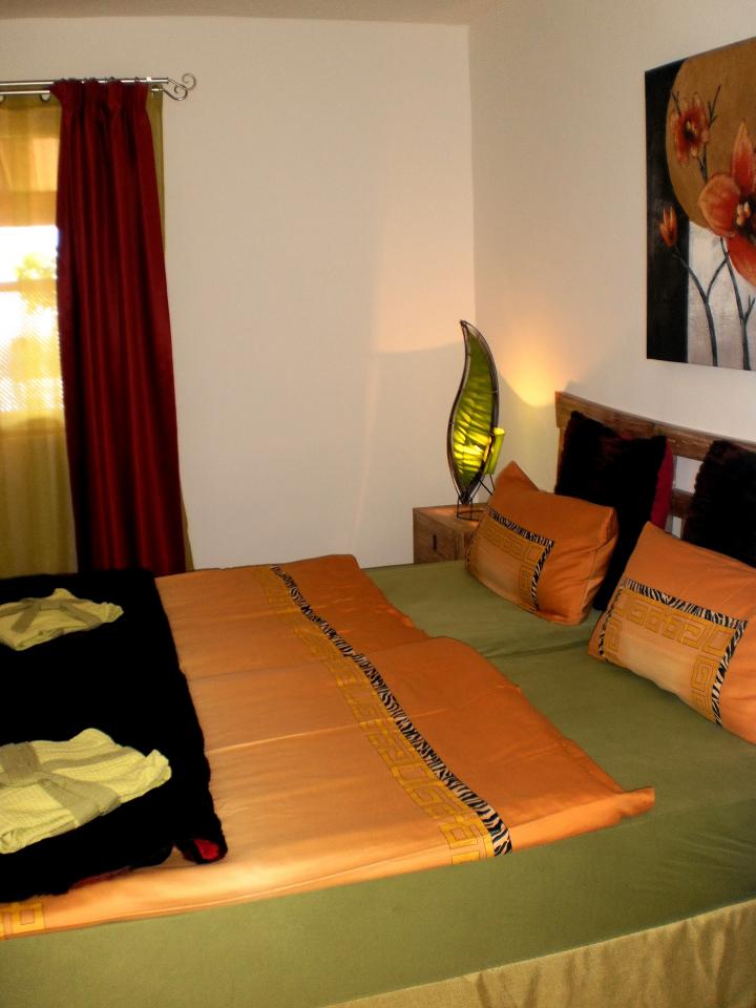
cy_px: 504
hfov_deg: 39.7
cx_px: 378
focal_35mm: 36
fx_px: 1048
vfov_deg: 51.4
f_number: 3.1
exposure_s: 1/30
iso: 125
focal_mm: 6.3
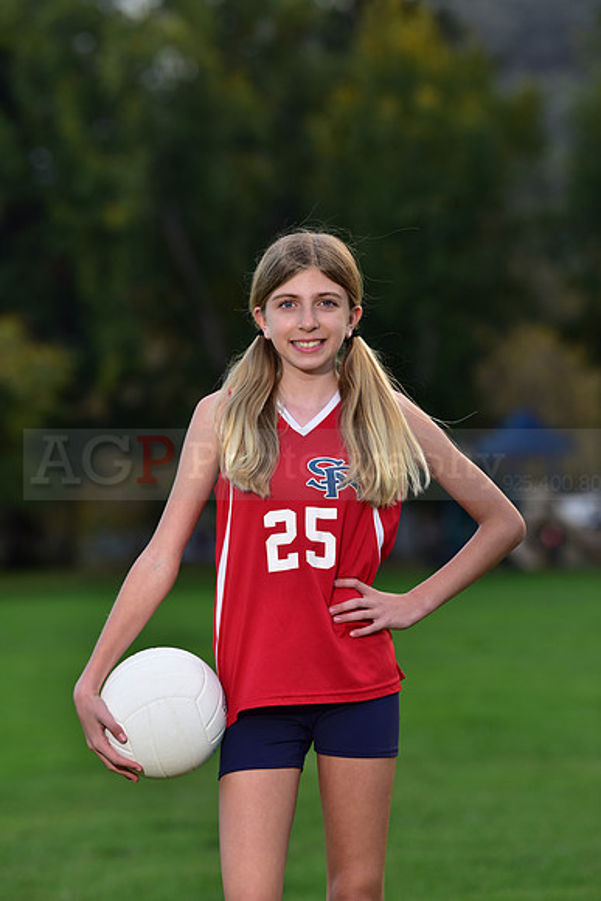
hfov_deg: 8.3
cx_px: 300
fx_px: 4129
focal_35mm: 165
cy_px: 450
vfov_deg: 12.4
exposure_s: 1/320
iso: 400
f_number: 4.5
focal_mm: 165
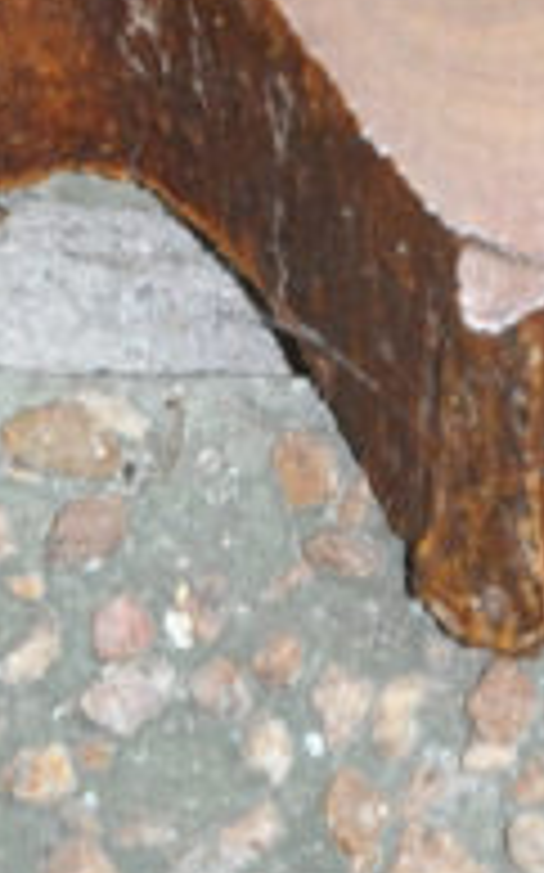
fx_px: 6533
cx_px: -54
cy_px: -1030
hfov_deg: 4.8
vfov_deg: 7.3
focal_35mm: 275
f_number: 8
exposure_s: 1/30
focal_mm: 38
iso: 800
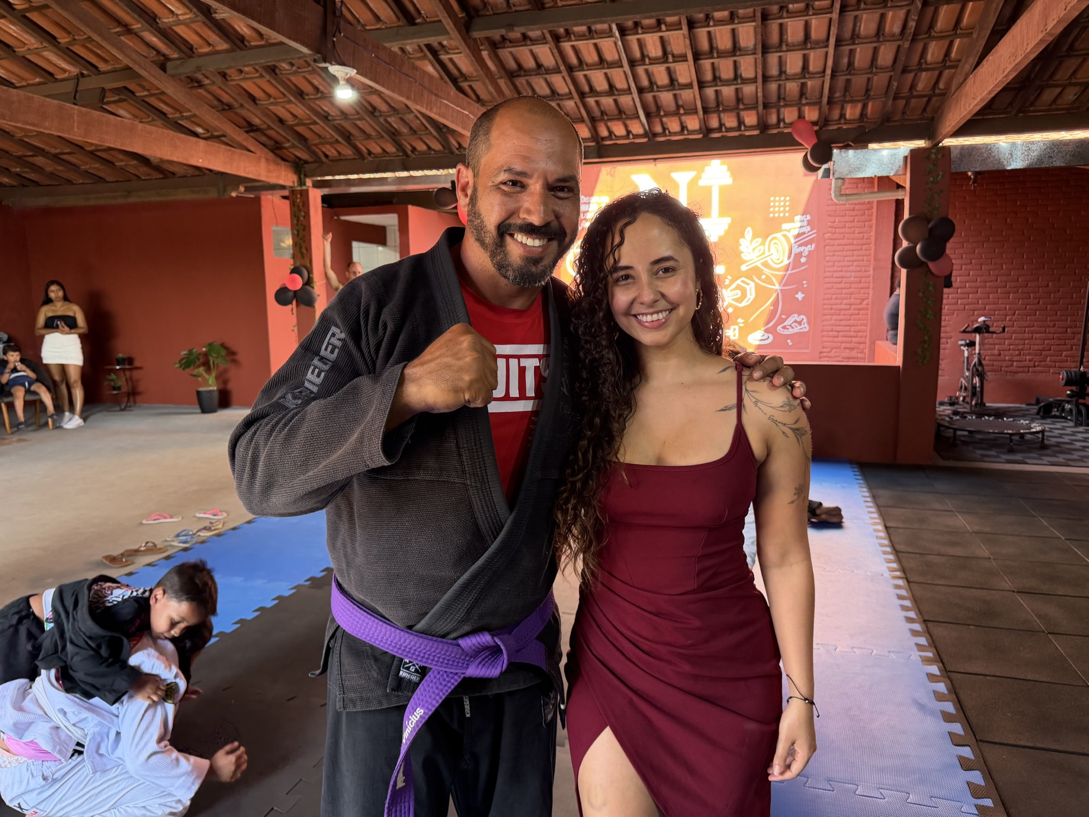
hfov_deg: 71.6
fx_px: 755
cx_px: 544
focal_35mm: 24
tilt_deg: -8.2
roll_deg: +0.9
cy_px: 408
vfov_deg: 56.8
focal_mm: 6.76
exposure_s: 1/98
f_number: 1.78
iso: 200
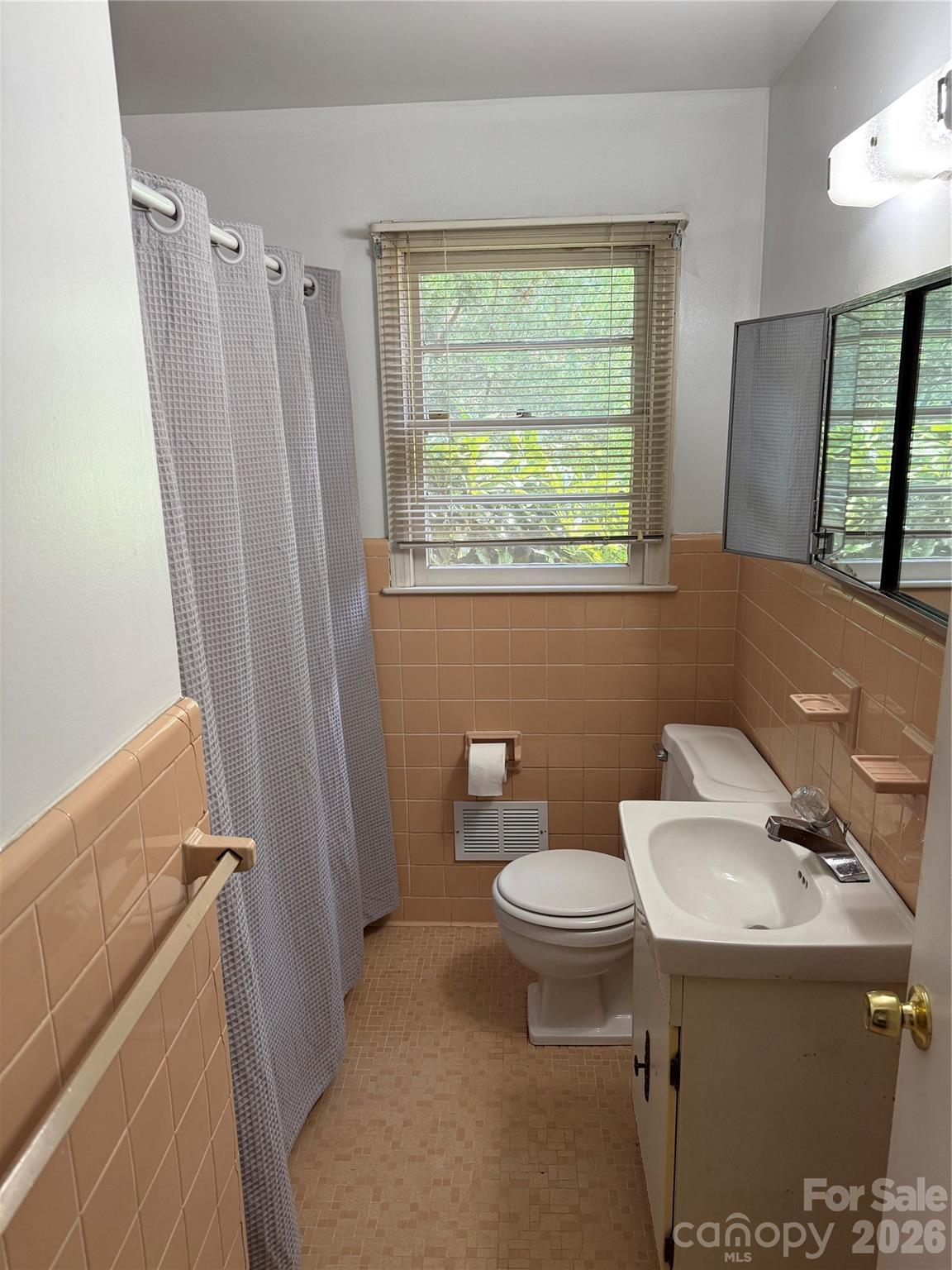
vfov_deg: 71.6
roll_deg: +0.8
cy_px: 635
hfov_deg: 56.8
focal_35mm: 24
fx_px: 880
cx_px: 476
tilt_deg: -13.3
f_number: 1.78
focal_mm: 6.76
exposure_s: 1/120
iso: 160
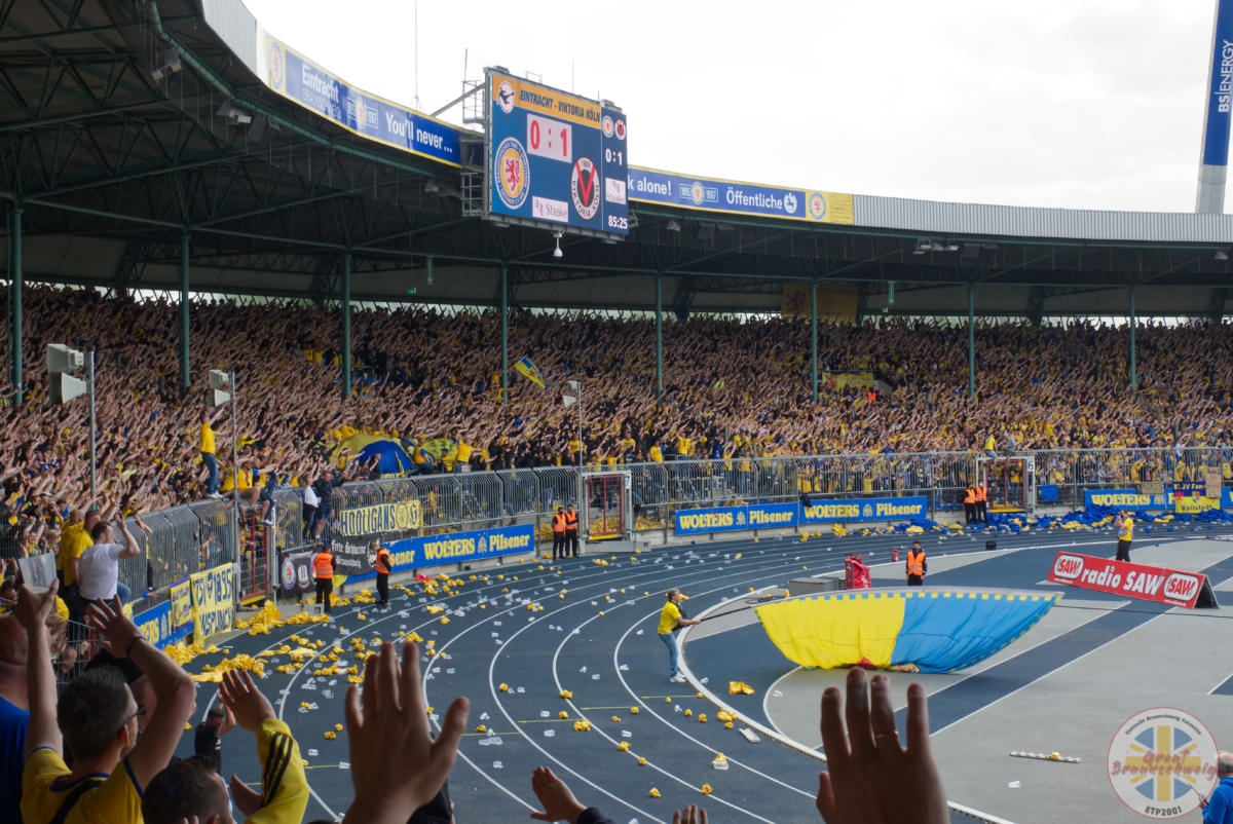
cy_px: 412
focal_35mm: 54
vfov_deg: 25.1
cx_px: 616
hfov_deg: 36.8
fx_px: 1851
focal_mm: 19.7
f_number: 8
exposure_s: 1/125
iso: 200
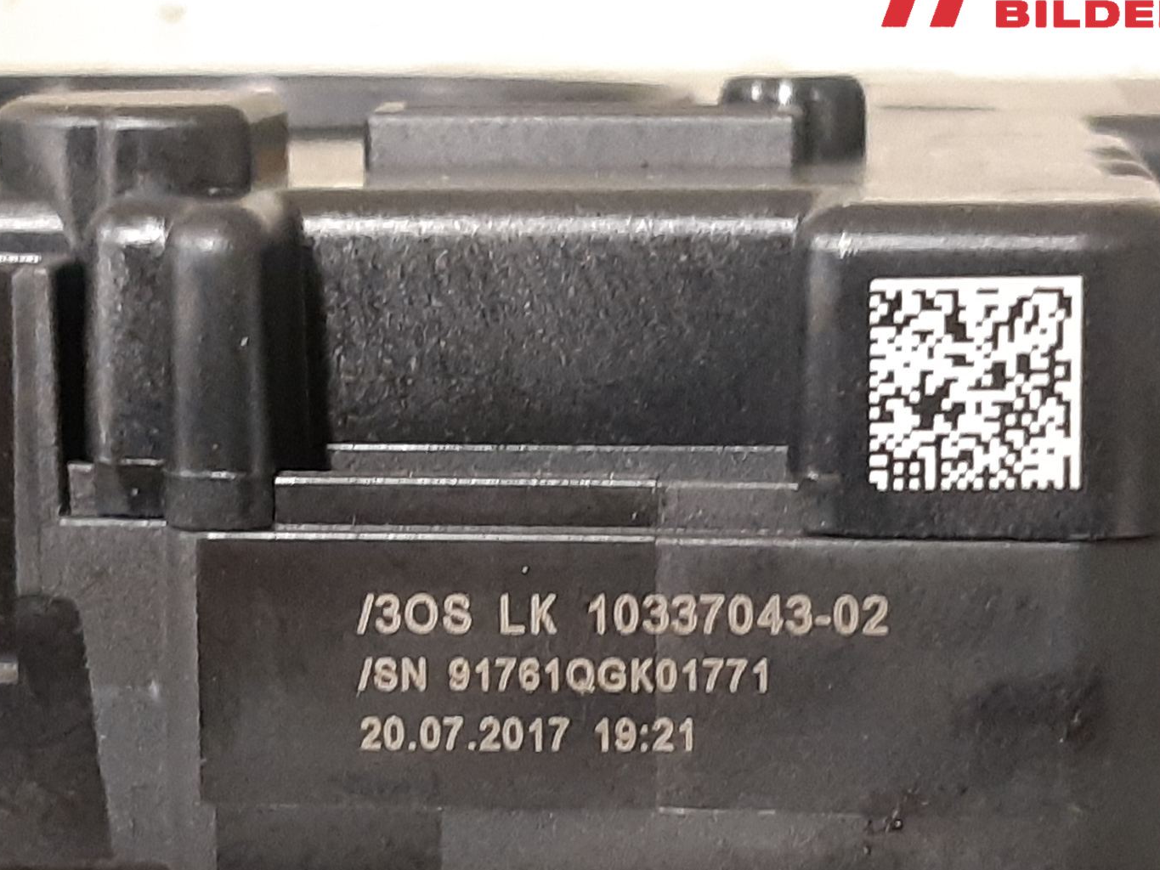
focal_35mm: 39
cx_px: 533
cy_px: 536
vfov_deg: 36.6
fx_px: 1307
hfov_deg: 47.8
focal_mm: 3.93
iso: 320
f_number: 1.7
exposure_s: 1/25
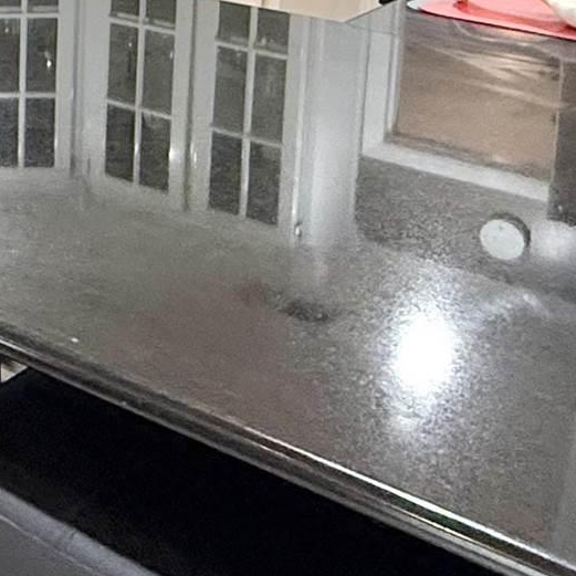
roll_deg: +1.0
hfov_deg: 20.5
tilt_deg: -10.5
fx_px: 1374
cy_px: -80
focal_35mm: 73
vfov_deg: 22.2
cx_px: -272
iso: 200
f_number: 2.2
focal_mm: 2.22
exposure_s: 1/60
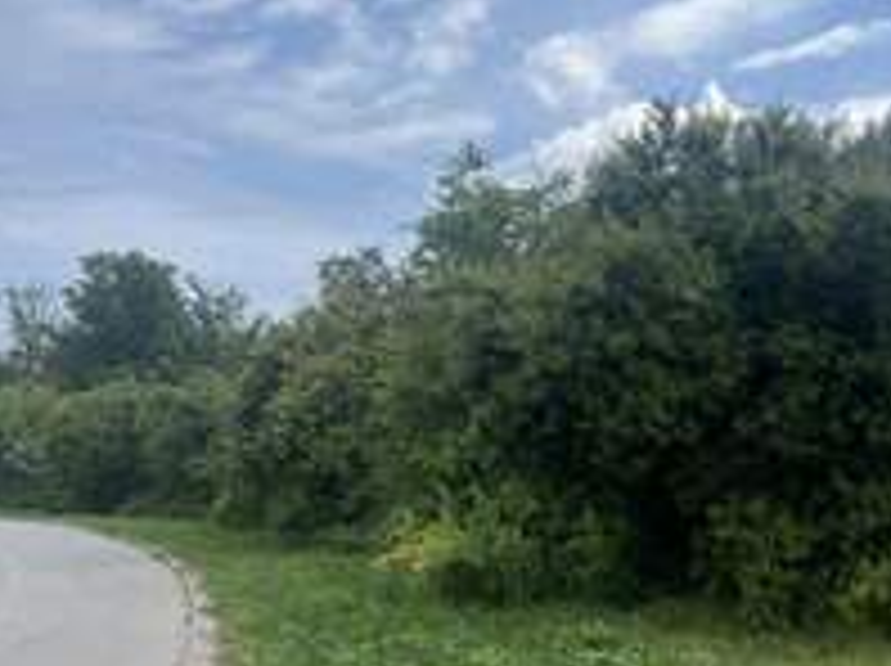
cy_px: 349
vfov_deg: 29.0
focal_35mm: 50
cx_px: 774
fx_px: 1285
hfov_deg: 36.3
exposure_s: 1/5076
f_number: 1.5
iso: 50
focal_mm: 5.7
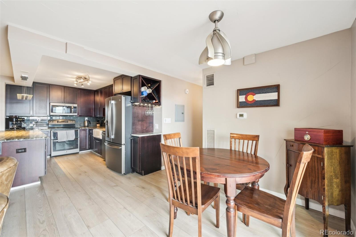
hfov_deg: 104.3
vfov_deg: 81.2
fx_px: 138
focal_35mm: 14
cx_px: 178
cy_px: 118
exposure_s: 1/4
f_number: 8
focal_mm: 14
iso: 400
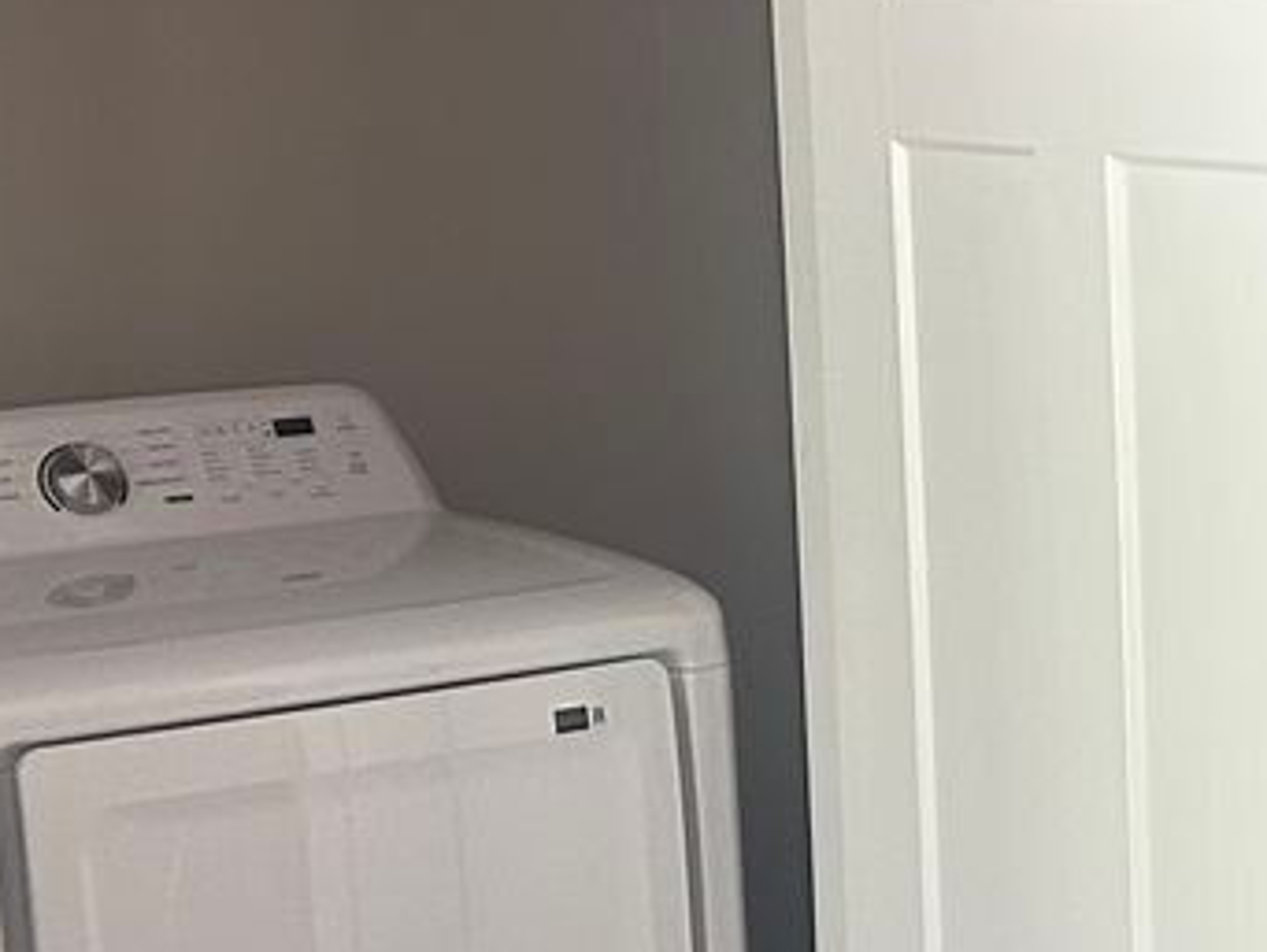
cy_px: 520
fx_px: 4176
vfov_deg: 13.0
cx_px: 1608
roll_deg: +1.8
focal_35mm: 114
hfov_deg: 16.4
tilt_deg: -8.0
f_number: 1.5
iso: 200
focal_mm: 5.7
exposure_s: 1/60
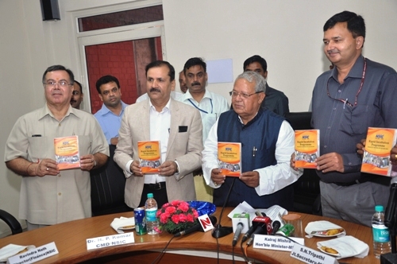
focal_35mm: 45
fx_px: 496
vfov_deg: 29.8
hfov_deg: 43.7
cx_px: 198
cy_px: 132
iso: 320
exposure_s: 1/125
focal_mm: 30
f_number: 5.6
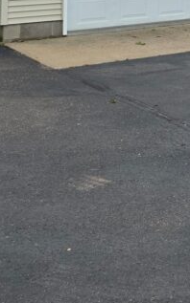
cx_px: 310
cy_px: -65
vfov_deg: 23.0
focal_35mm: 82
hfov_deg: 14.5
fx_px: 680
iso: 80
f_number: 1.7
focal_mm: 6.3
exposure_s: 1/5017
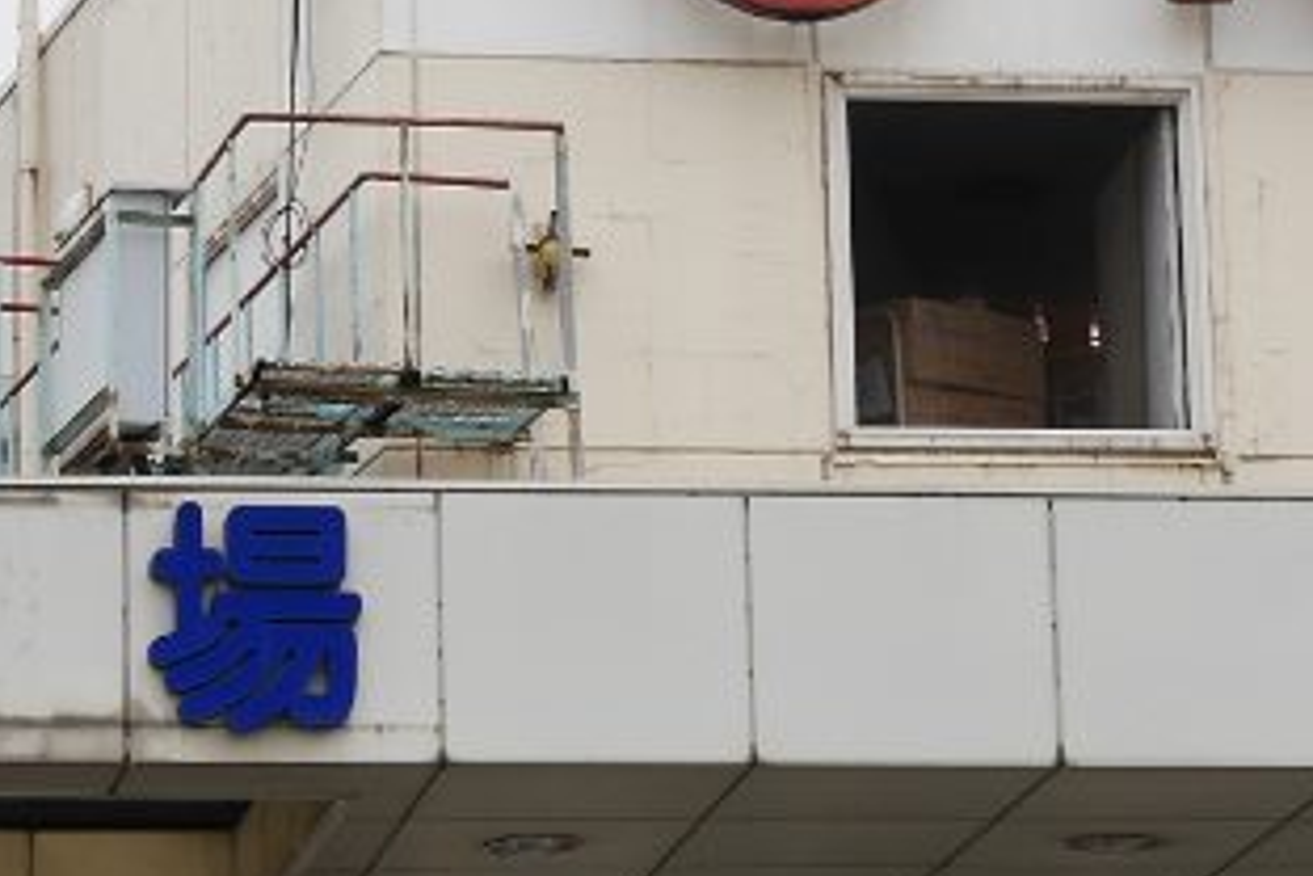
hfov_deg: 10.0
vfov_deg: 6.7
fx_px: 7476
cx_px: 720
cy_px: 162
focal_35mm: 205
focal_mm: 24
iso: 200
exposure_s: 1/320
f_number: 8
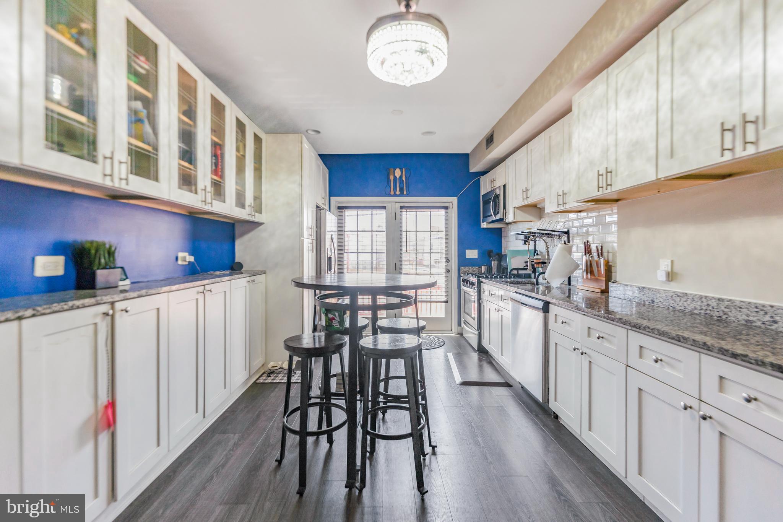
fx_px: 304
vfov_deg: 81.2
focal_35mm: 14
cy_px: 261
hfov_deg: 104.3
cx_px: 392
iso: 400
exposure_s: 1/80
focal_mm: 14
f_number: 4.5
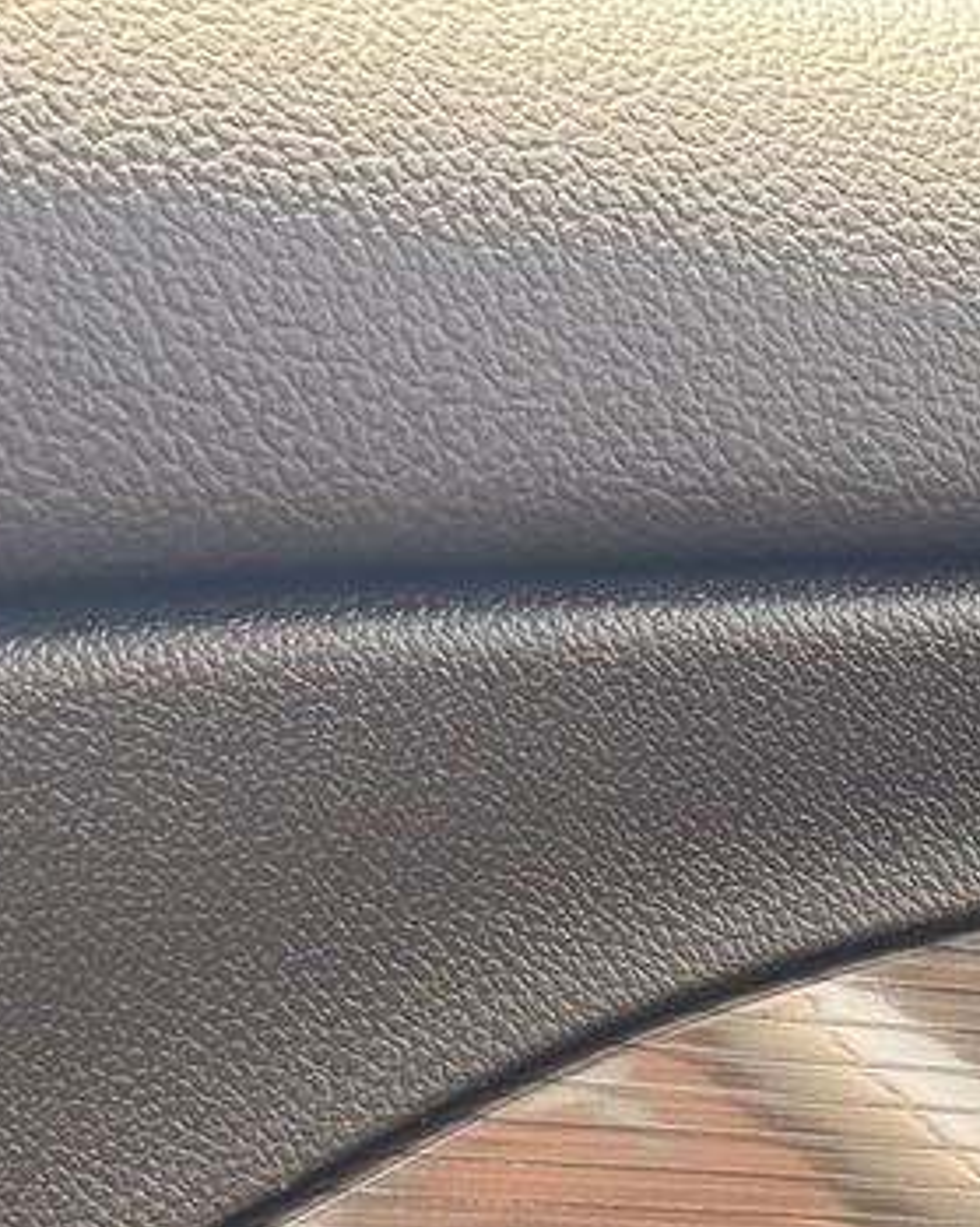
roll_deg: -1.2
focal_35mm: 172
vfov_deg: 11.0
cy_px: 1452
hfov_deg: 8.7
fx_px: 6239
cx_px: 1517
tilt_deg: -5.7
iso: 100
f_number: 1.78
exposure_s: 1/242
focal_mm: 6.76
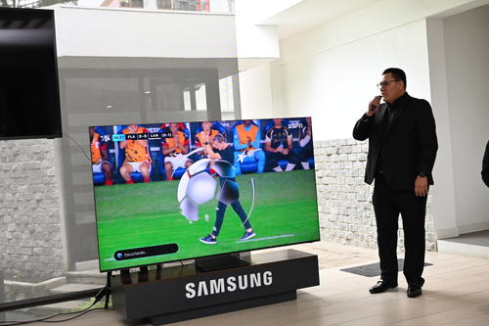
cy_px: 163
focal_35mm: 42
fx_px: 570
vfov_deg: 31.9
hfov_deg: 46.4
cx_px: 244
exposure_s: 1/80
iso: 200
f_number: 4.5
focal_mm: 42
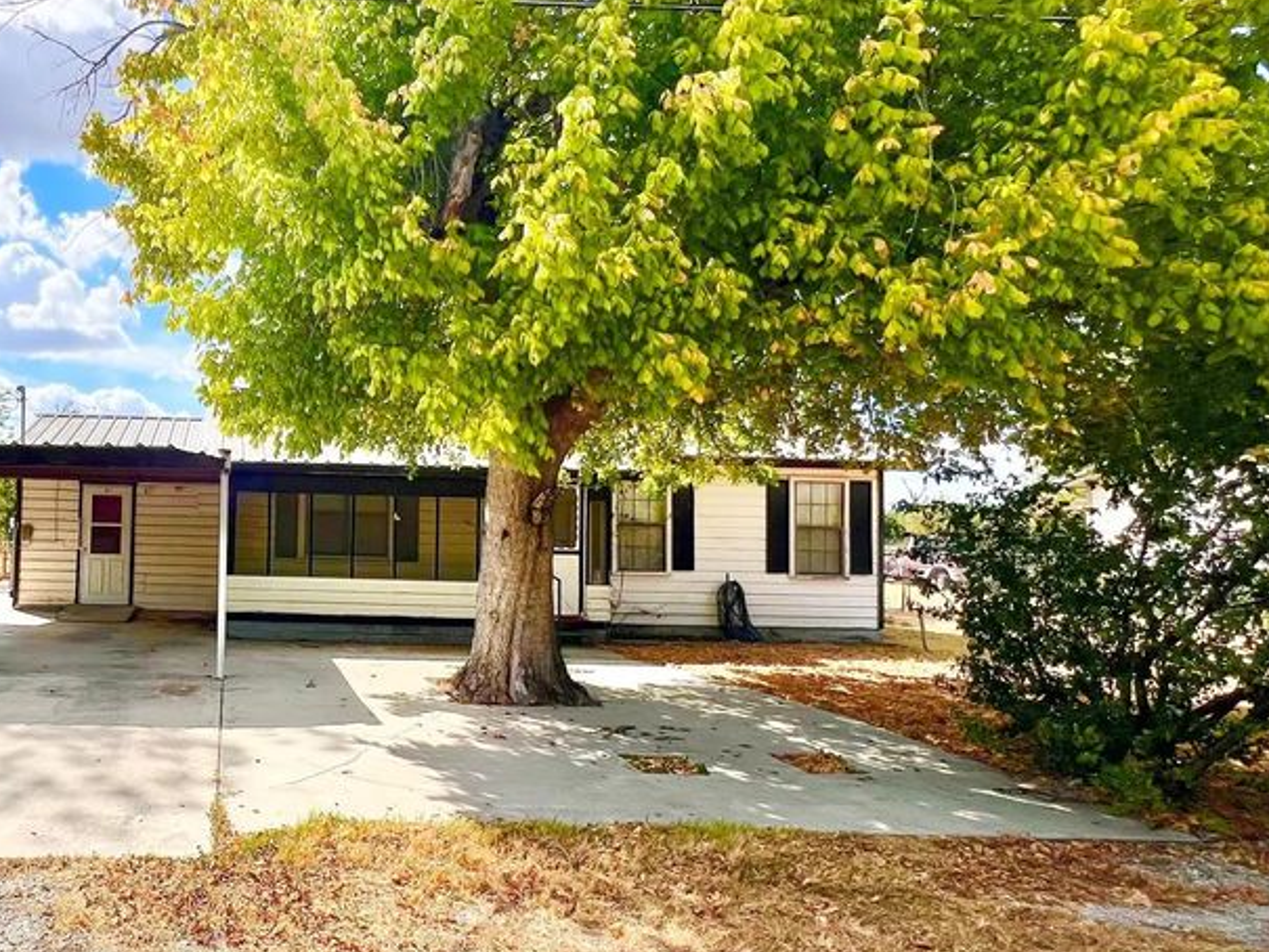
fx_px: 807
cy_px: 503
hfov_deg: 68.3
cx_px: 235
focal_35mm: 22
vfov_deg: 61.1
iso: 32
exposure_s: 1/2053
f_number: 1.8
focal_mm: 1.57
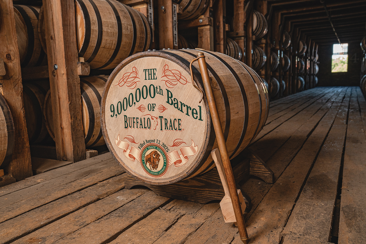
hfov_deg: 61.9
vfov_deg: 43.6
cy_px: 122
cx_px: 183
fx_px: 305
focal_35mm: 30
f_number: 6.3
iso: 800
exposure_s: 1/60
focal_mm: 30
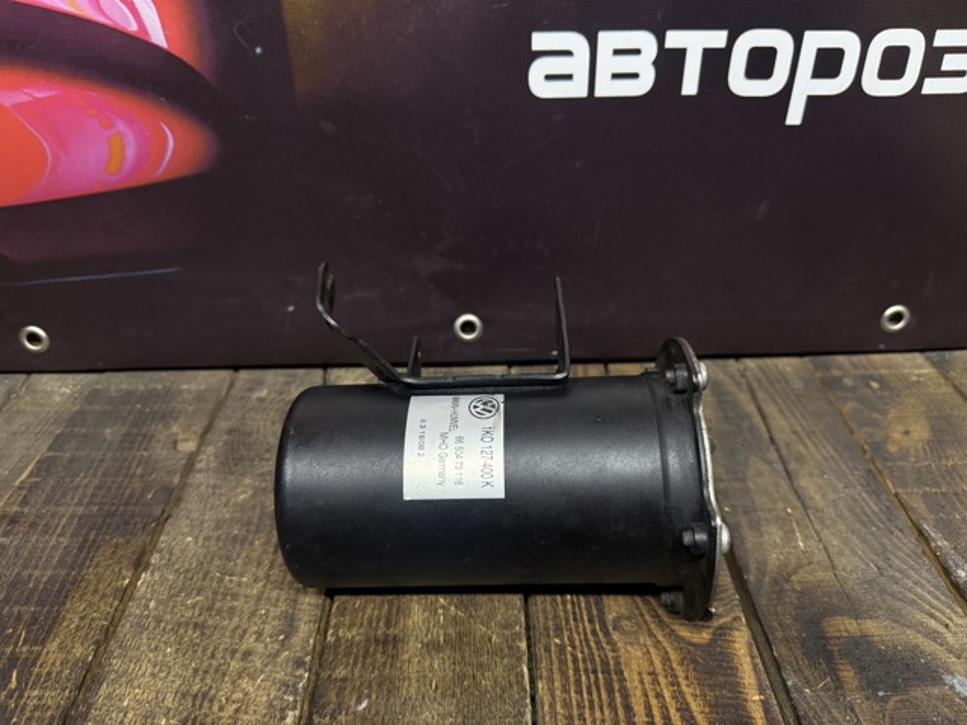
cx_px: 484
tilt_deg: -31.8
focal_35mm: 24
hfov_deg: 71.6
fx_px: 670
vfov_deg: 56.8
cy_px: 362
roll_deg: +1.3
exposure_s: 1/100
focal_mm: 6.76
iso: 320
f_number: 1.78
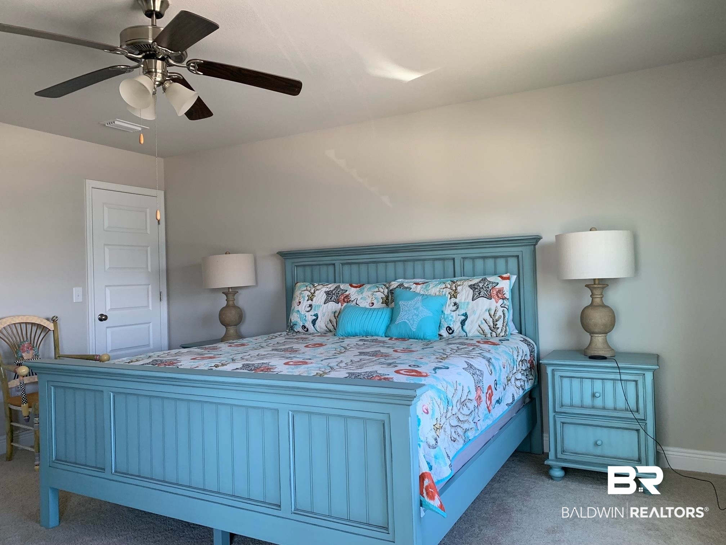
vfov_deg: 53.1
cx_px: 363
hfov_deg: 67.3
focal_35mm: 26
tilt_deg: +0.8
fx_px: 545
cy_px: 272
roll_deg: +1.9
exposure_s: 1/119
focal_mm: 4.25
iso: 100
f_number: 1.8
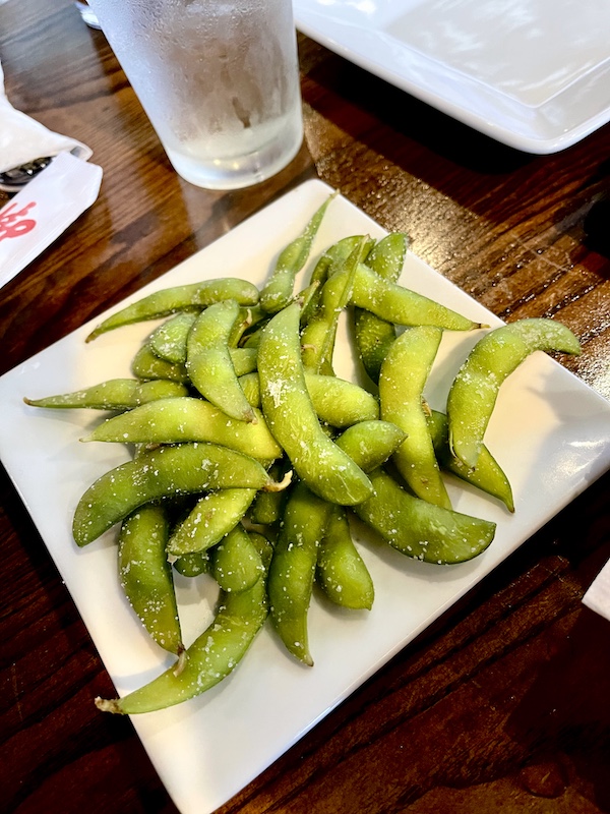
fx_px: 587
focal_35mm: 25
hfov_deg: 54.9
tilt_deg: -57.3
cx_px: 305
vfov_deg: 69.4
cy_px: 407
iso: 500
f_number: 1.6
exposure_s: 1/60
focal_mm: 5.1
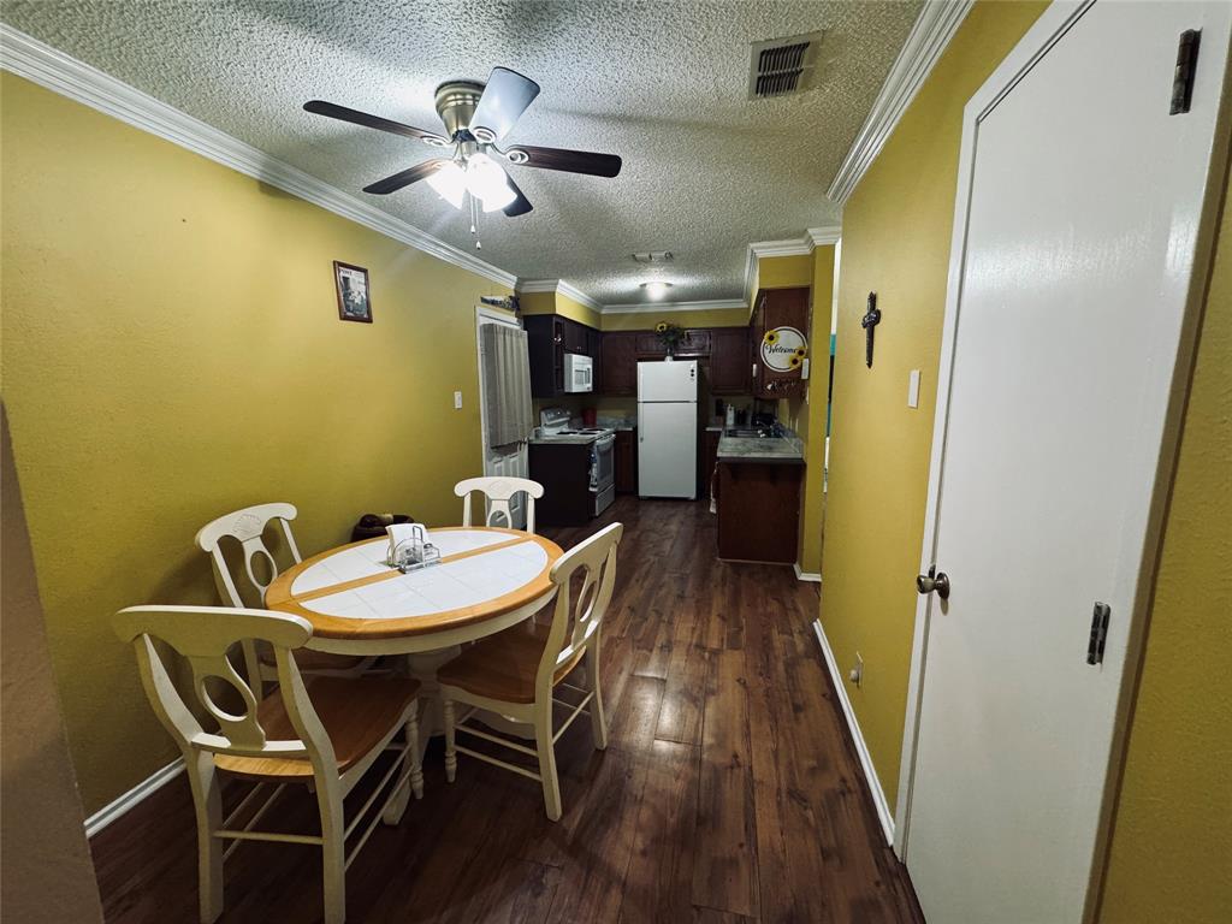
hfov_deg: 102.1
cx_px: 616
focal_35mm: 14
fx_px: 498
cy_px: 462
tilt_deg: -9.3
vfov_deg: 85.7
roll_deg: +0.7
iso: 500
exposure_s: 1/60
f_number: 2.2
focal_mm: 2.22
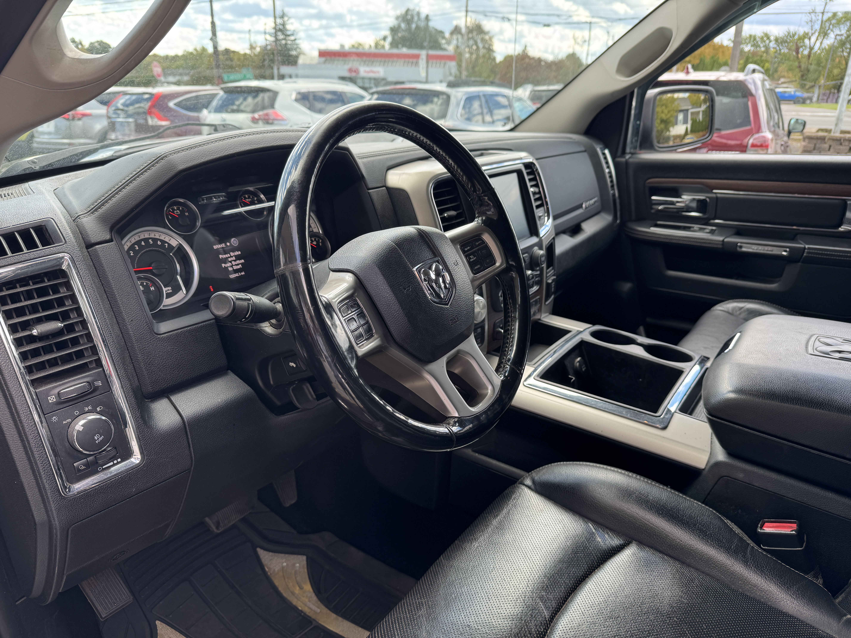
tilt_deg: -22.9
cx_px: 426
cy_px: 319
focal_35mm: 24
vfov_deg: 56.8
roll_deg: -2.8
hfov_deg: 71.6
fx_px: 590
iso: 64
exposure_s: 1/185
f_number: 1.78
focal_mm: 6.76
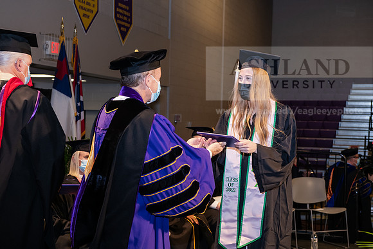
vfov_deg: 21.9
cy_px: 124
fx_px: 643
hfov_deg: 32.4
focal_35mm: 62
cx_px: 186
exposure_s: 1/200
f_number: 6.3
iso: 1600
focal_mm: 62
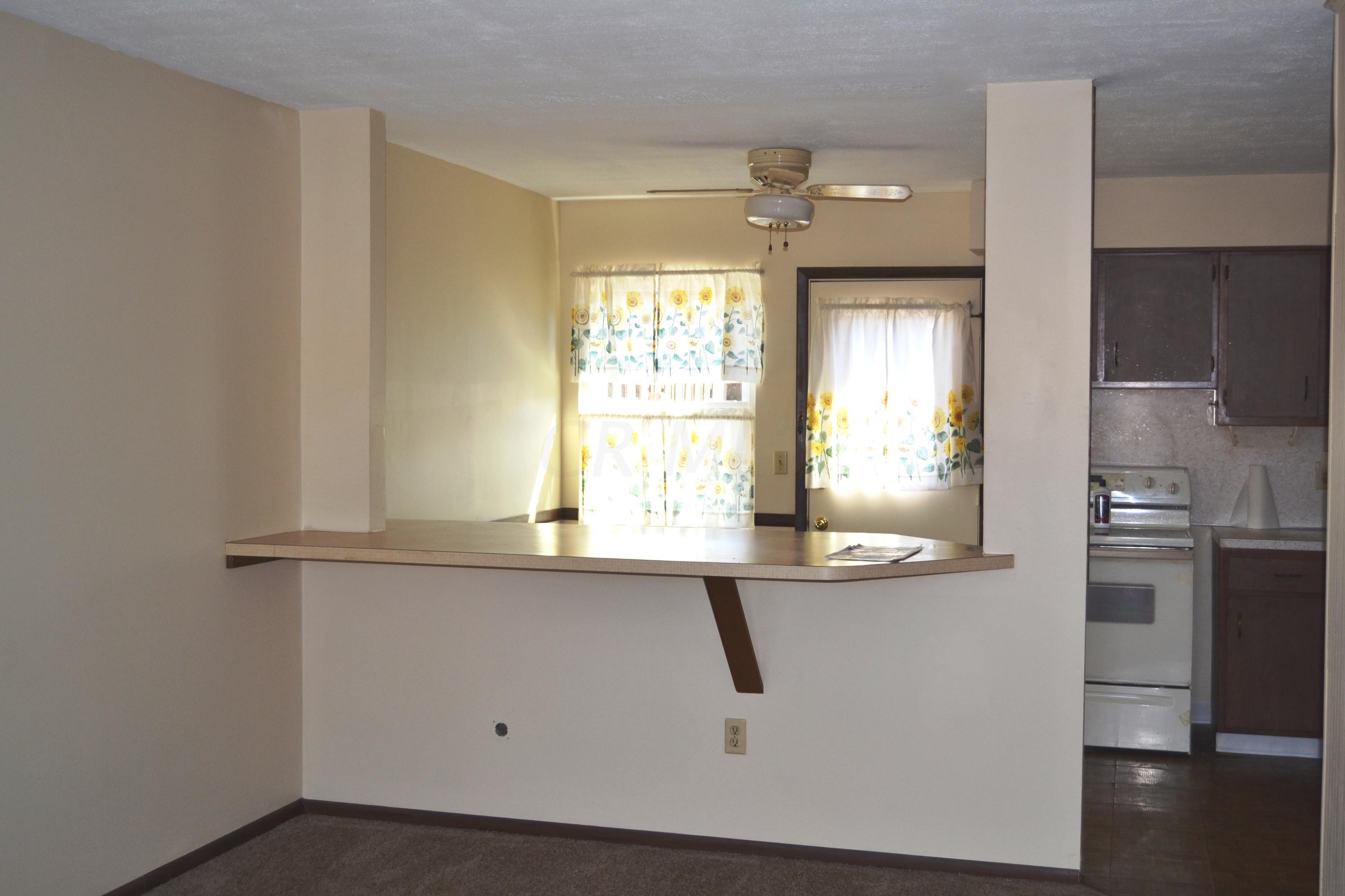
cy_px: 448
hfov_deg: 49.6
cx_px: 672
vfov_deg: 34.2
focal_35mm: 39
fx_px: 1457
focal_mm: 26
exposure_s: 1/125
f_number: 4
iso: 280
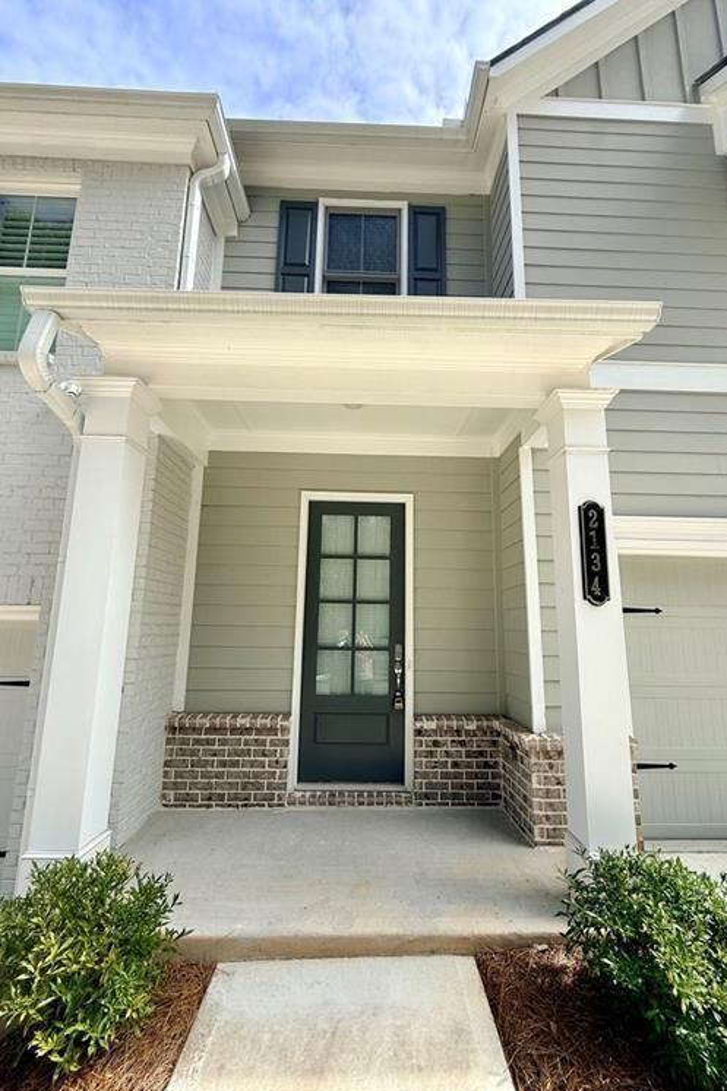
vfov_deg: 100.4
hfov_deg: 77.3
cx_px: 374
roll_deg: -0.7
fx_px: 455
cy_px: 550
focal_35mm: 15
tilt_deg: +11.3
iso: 50
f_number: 2.2
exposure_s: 1/751
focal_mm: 2.22
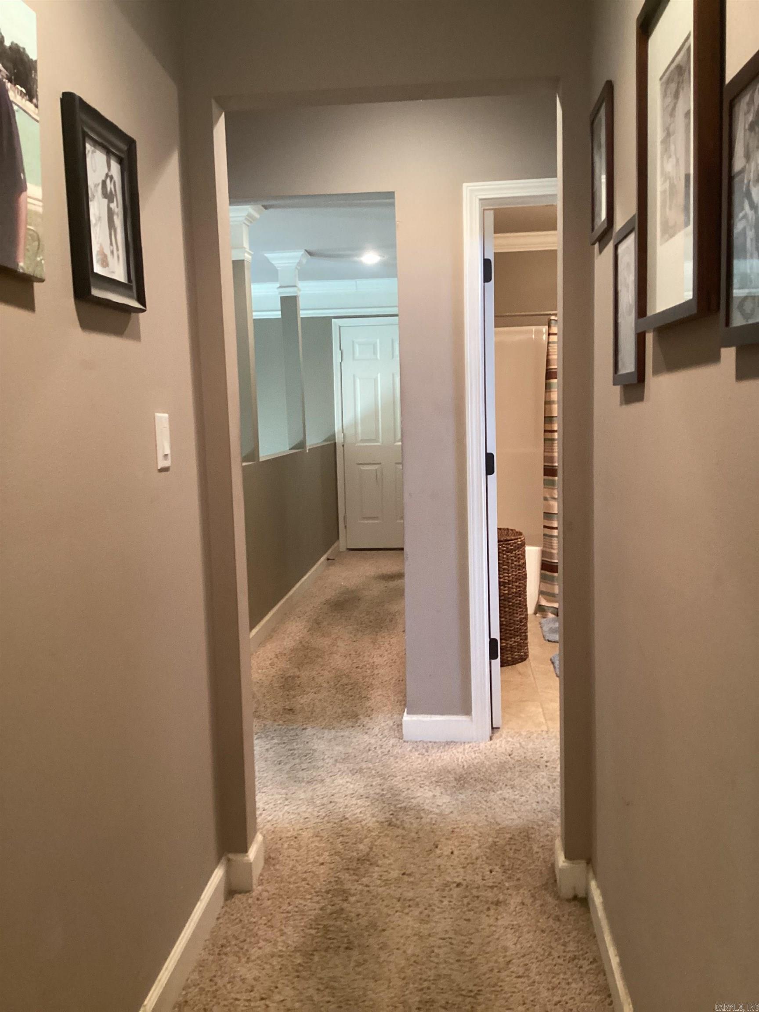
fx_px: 906
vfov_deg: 58.4
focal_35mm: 31
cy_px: 506
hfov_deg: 45.4
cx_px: 380
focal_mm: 3.3
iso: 320
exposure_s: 1/40
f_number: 2.4
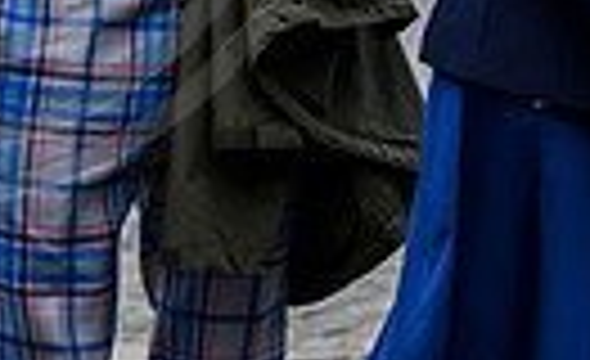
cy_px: -370
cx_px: -30
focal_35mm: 373
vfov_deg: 3.4
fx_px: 5959
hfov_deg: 5.7
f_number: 2.8
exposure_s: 1/640
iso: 800
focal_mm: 78
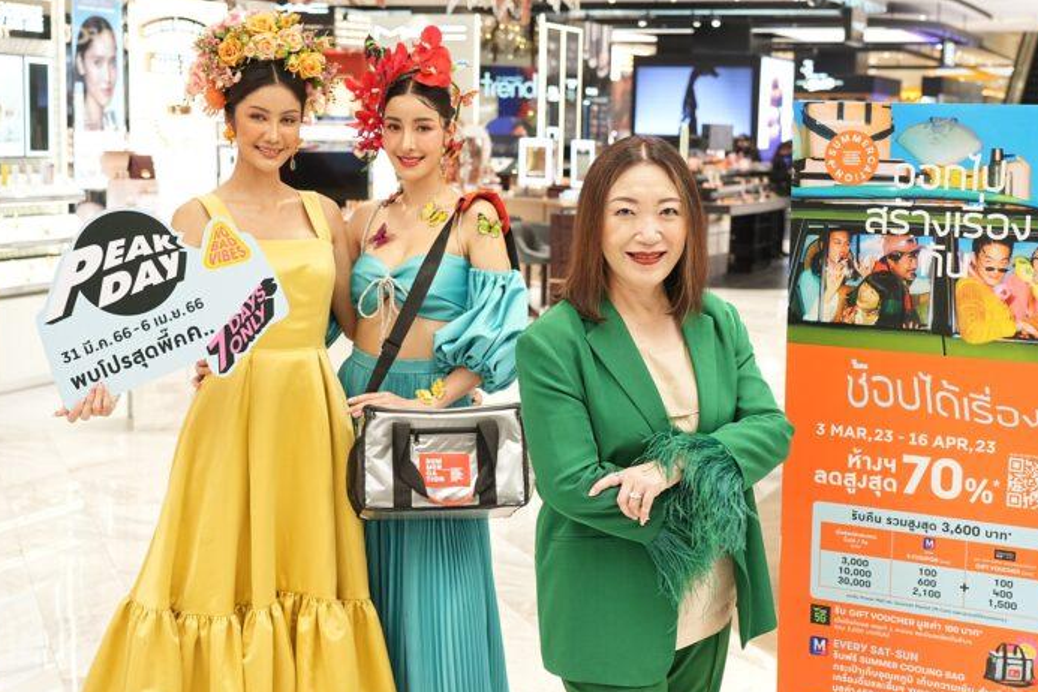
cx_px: 557
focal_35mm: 51
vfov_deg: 26.5
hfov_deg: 38.9
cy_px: 347
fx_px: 1470
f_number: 5
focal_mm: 46
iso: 1000
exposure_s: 1/125
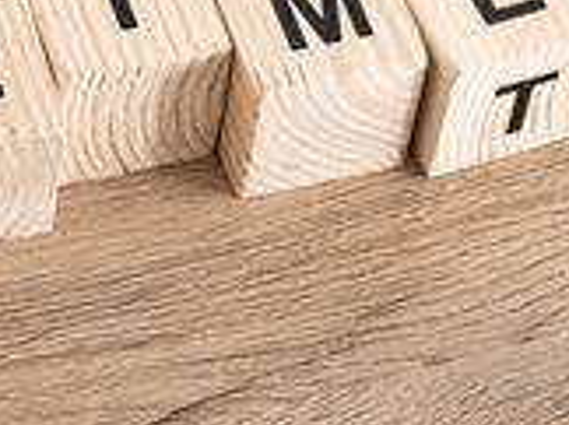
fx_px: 4448
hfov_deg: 7.3
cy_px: -239
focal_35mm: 271
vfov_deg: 5.4
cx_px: 4
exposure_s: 1/200
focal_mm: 70
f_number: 4.5
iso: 160
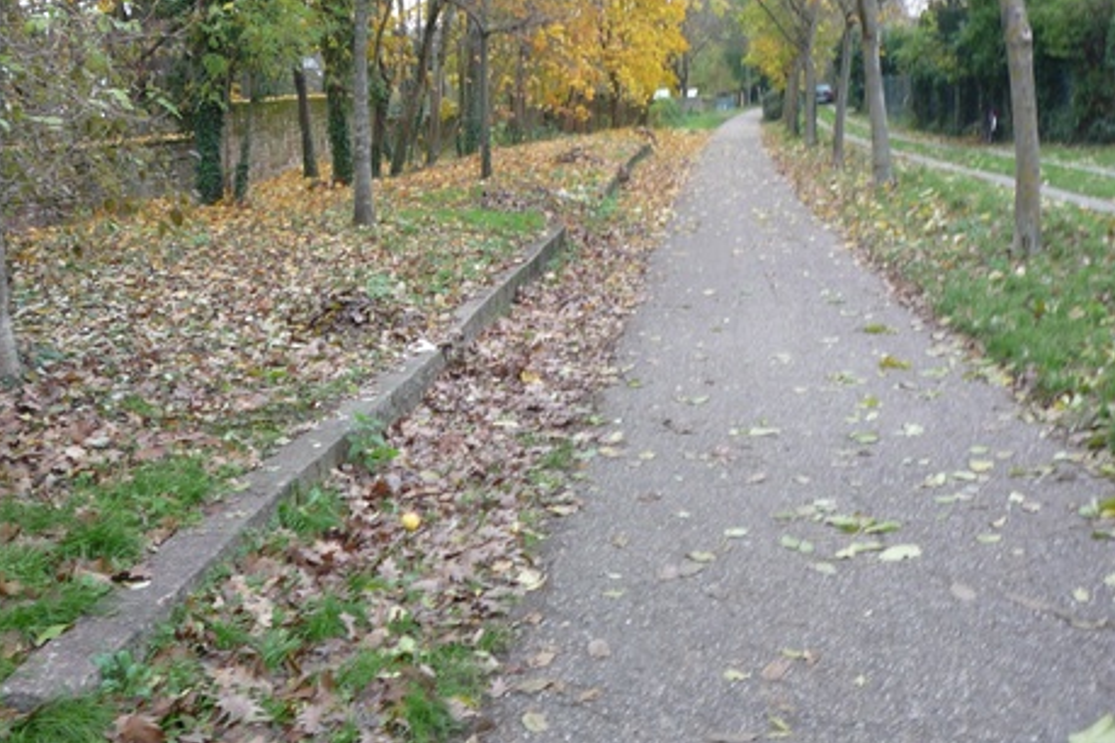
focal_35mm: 50
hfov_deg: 39.6
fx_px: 1548
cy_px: 328
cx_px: 534
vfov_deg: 27.0
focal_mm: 5.8
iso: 100
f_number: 3.5
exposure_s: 1/30
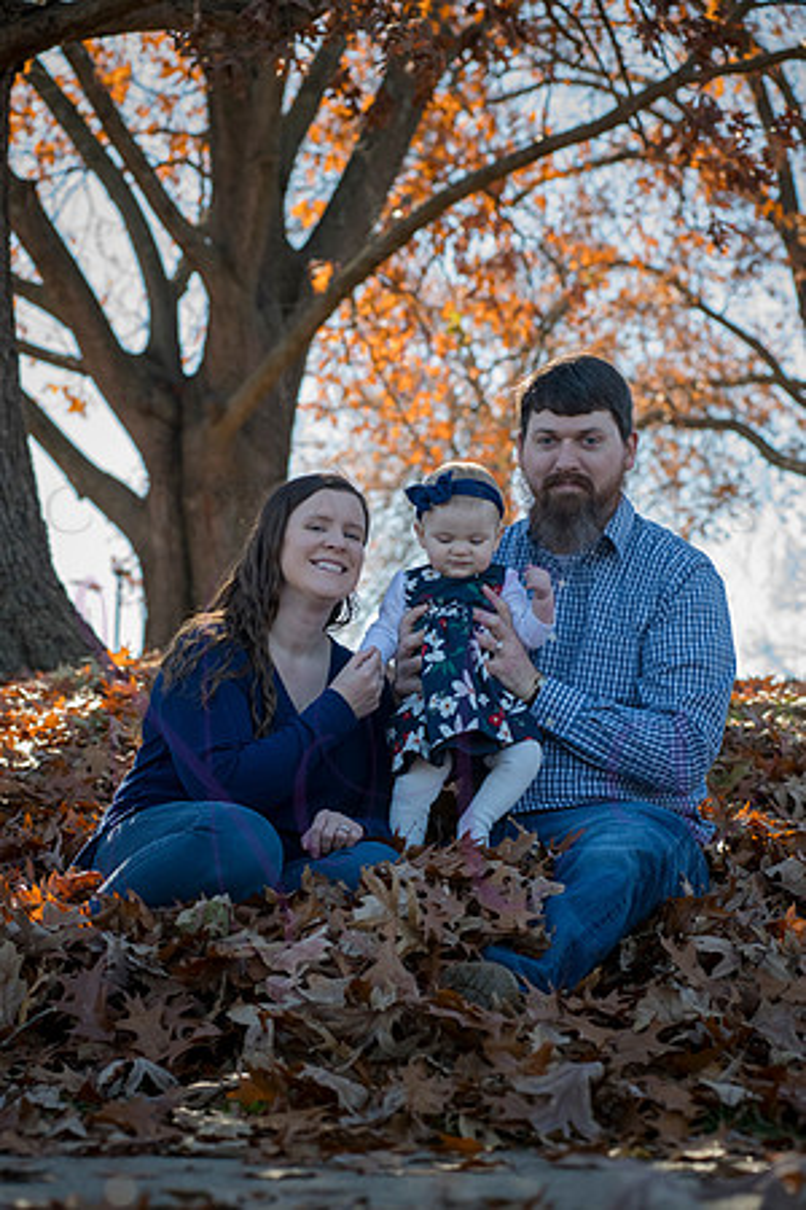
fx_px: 2686
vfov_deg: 25.4
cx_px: 403
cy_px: 605
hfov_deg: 17.1
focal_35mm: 80
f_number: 6.3
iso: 400
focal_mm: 80
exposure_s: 1/320
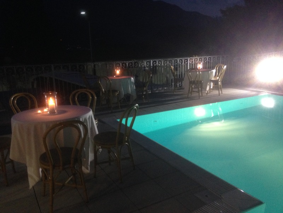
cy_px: 106
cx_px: 142
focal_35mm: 33
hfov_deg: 55.4
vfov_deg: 42.9
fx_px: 270
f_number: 2.4
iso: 400
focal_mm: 4.12
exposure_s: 1/15
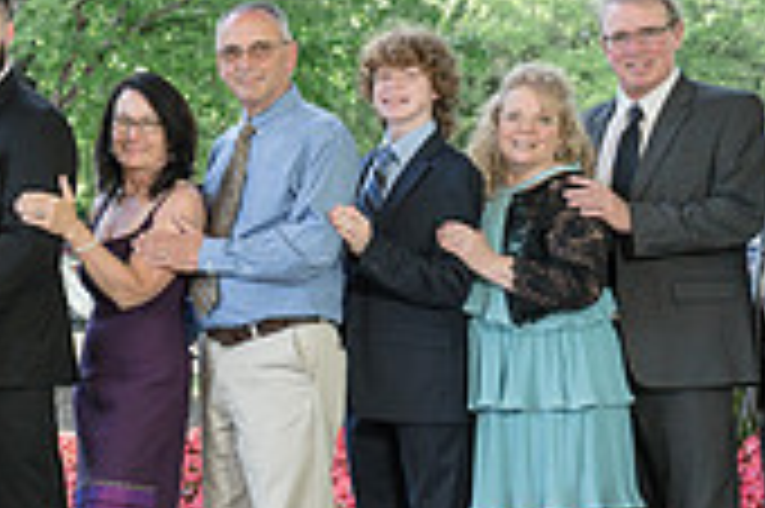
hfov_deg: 12.3
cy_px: 368
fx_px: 3397
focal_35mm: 160
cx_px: -312
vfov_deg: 8.6
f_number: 4
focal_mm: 45
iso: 200
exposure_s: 1/200
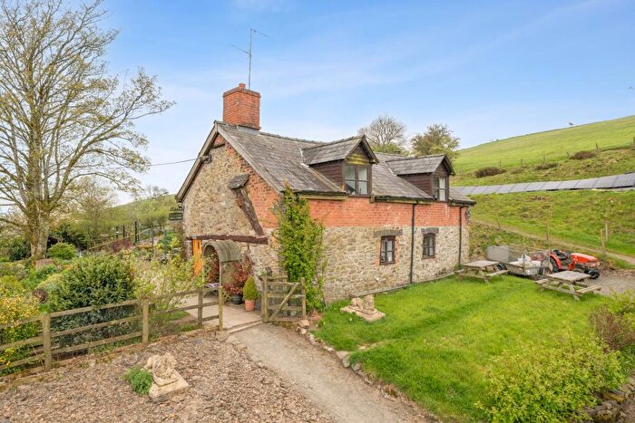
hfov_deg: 81.2
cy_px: 212
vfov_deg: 59.5
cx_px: 318
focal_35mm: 21
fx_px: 370
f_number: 8
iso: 400
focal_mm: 14
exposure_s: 1/200
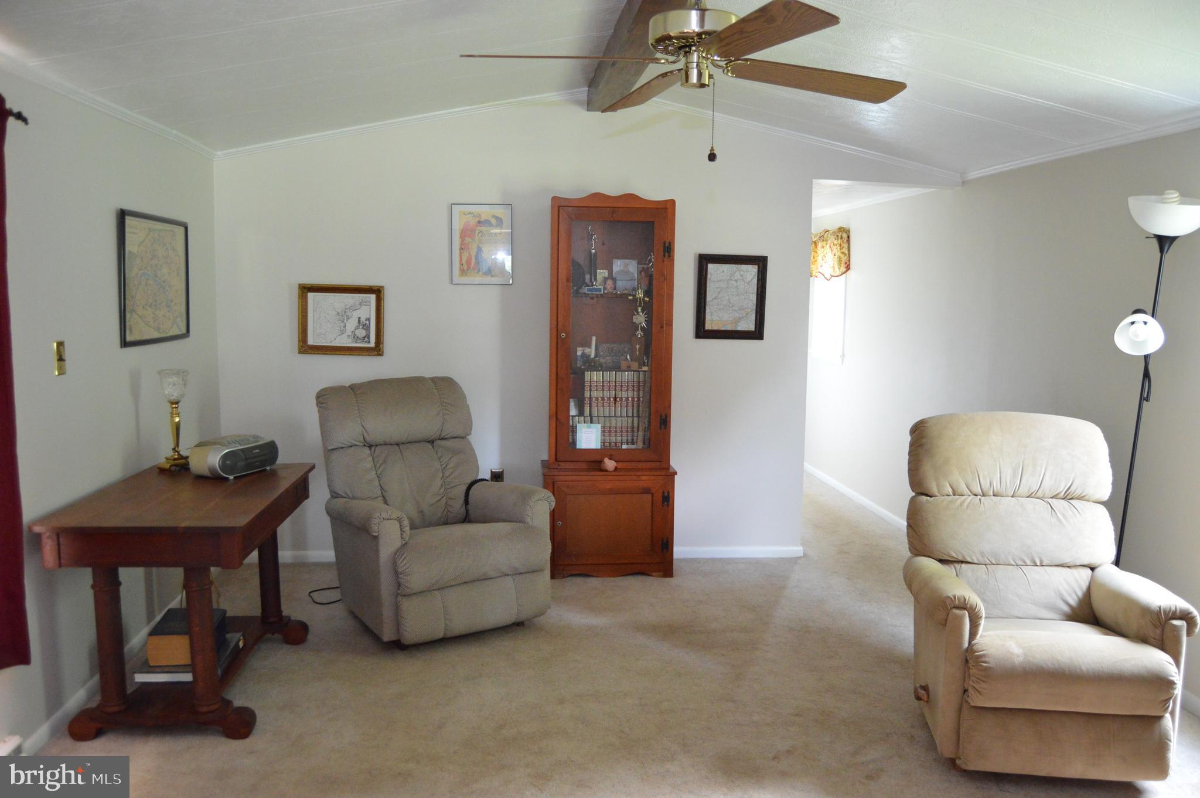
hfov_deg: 67.4
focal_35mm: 27
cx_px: 600
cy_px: 399
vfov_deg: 47.8
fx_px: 899
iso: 2200
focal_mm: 18
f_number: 3.5
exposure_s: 1/60
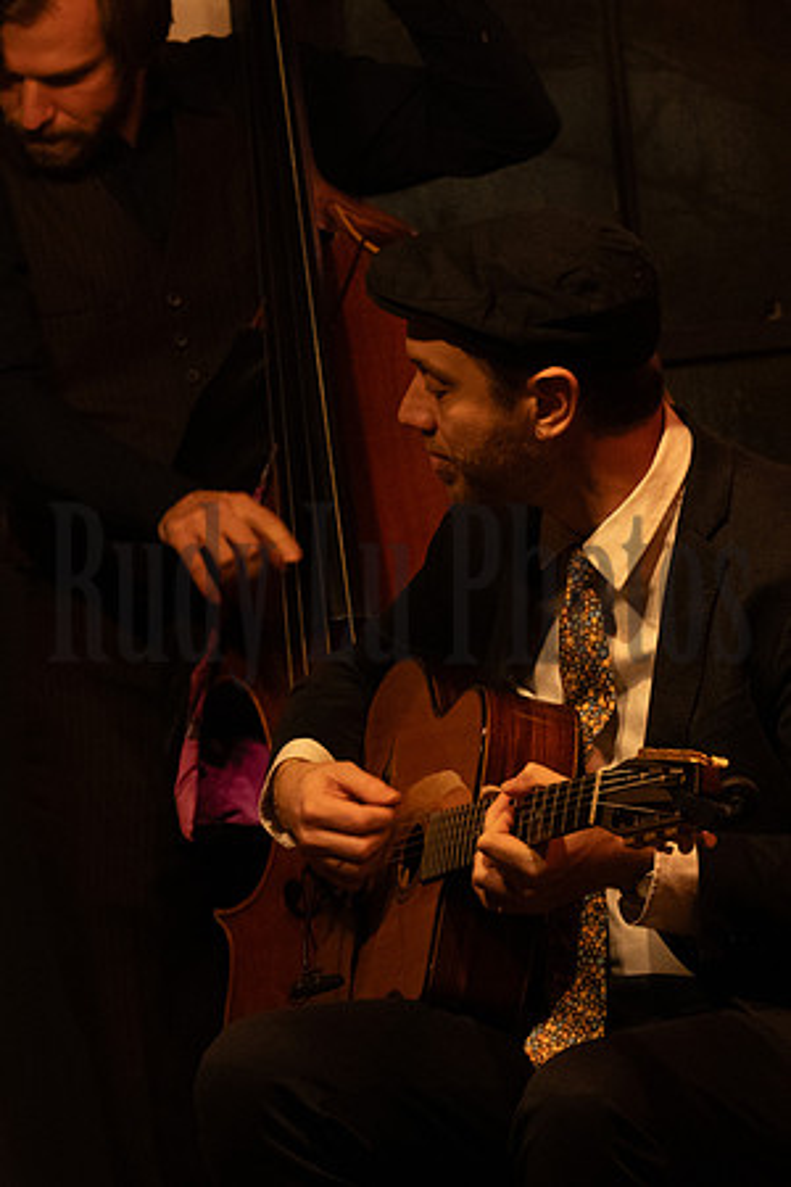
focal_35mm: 300
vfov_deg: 6.9
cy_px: 594
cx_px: 396
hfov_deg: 4.6
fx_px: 9887
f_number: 8
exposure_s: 1/60
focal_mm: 200
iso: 6400
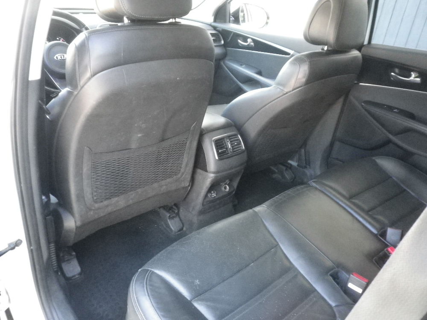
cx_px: 214
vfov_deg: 49.7
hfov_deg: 63.4
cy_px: 160
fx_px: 345
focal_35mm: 28
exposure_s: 1/30
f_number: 3.5
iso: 800
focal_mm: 5.05
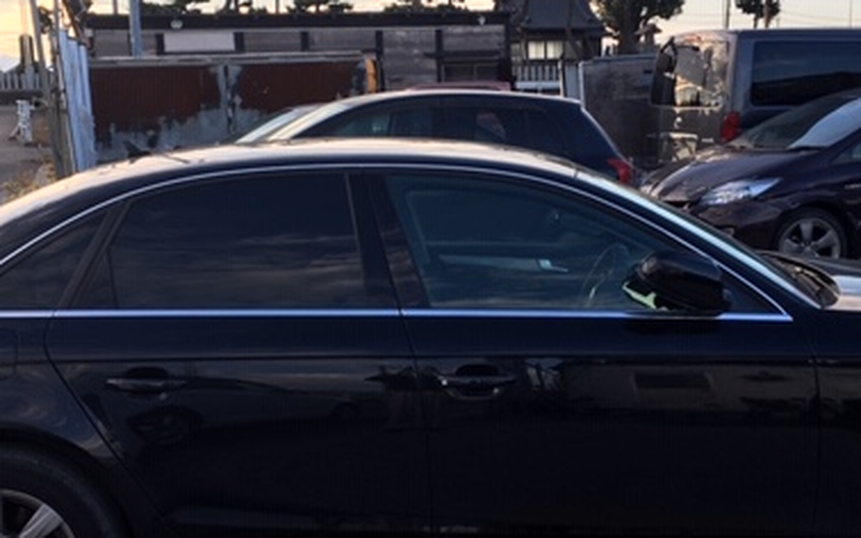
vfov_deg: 24.8
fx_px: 1220
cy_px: 324
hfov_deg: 38.9
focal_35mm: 52
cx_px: 456
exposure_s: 1/388
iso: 25
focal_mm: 4.15
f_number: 2.2
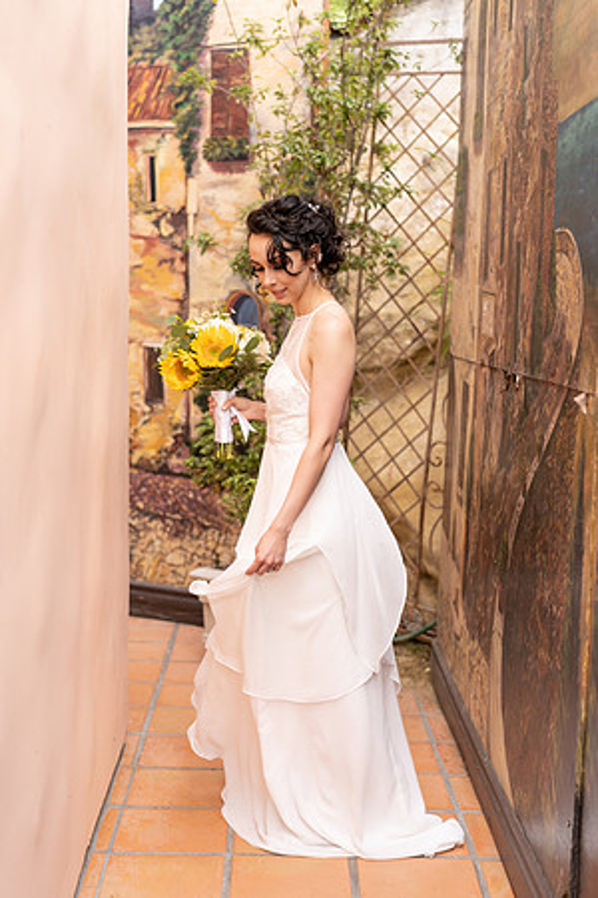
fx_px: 1370
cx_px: 299
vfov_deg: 36.2
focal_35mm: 55
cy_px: 449
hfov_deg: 24.6
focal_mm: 55
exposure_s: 1/500
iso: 320
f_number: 2.5
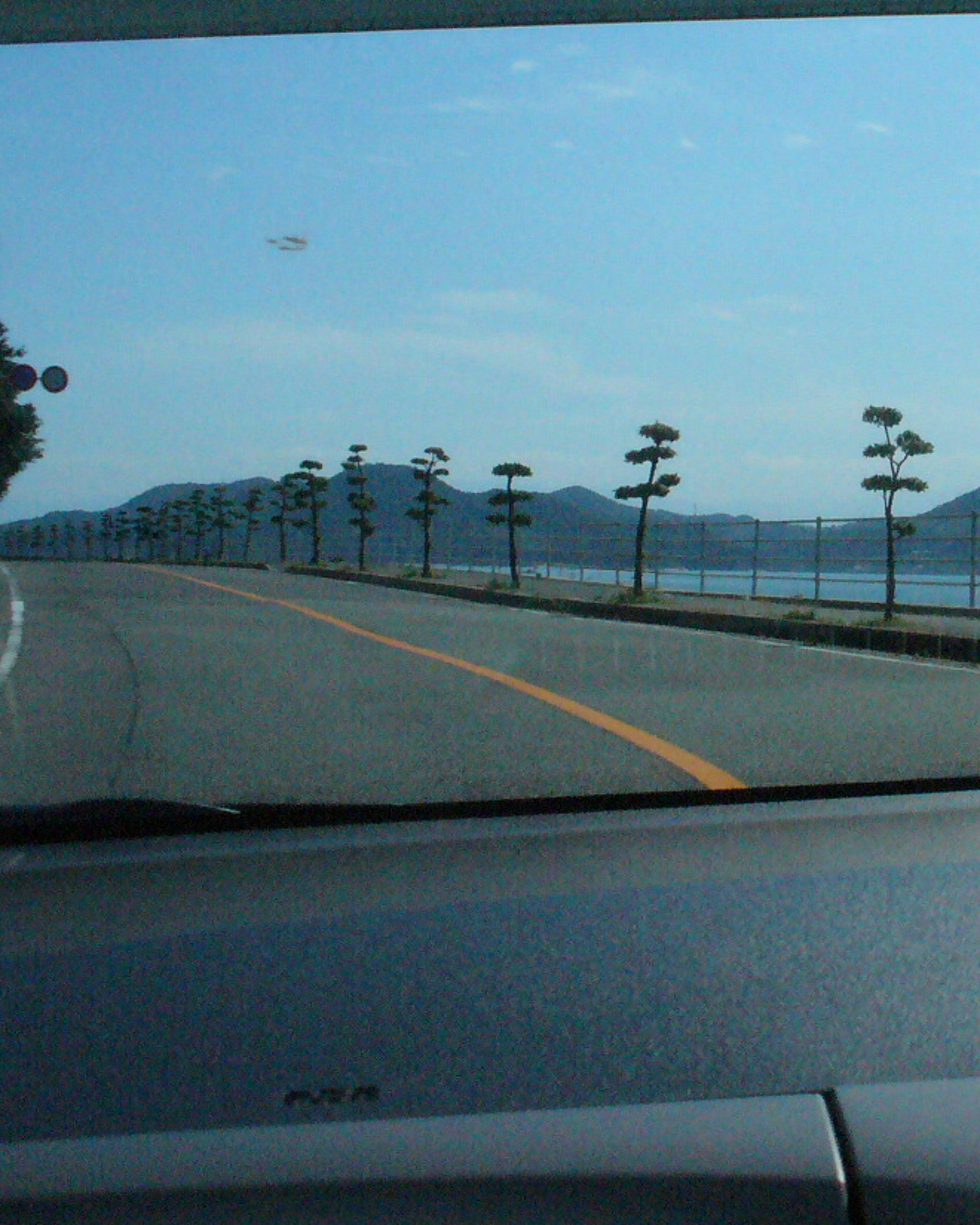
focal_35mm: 70
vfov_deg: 27.0
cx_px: 1097
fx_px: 2538
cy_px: 434
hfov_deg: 20.7
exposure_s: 1/2000
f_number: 5.6
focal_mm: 6.1
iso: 400
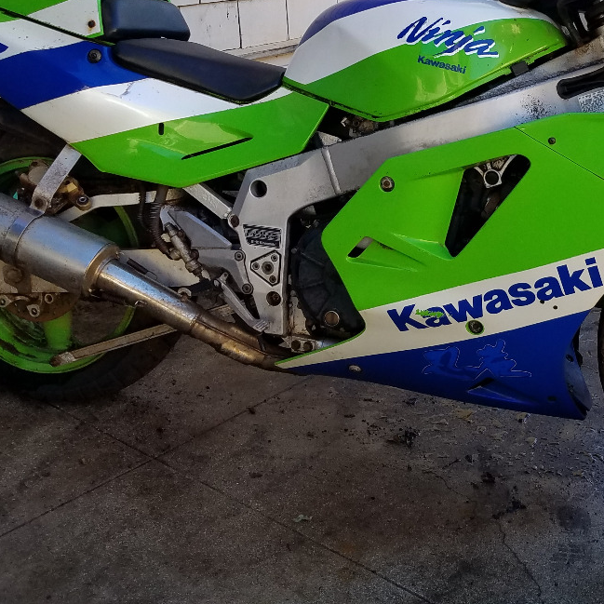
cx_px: 494
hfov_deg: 32.4
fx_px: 1007
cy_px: 104
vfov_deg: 32.3
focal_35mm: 51
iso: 50
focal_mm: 4.2
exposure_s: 1/481
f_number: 1.7
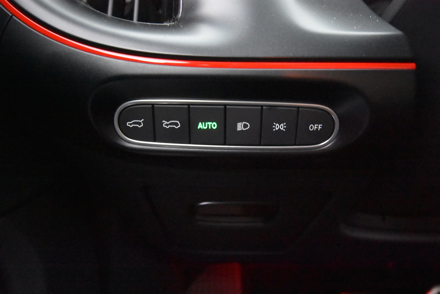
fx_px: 367
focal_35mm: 30
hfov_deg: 61.9
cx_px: 220
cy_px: 147
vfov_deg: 43.7
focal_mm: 20
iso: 12800
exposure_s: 1/15
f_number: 5.6
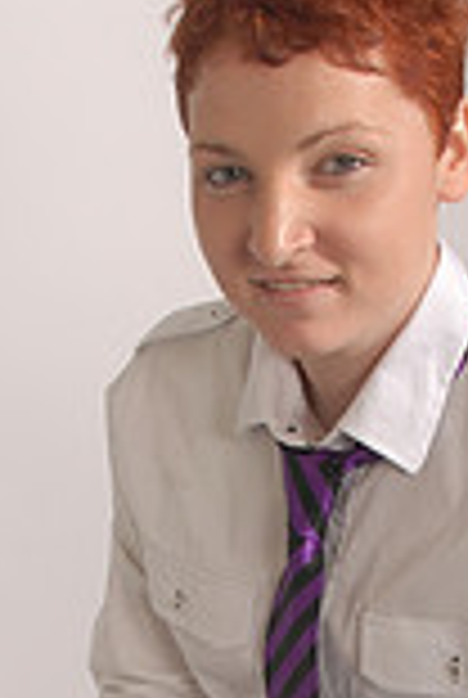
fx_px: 2174
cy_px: 824
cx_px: 292
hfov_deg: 12.3
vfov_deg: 17.4
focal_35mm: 112
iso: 125
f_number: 5.6
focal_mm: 20
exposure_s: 1/200
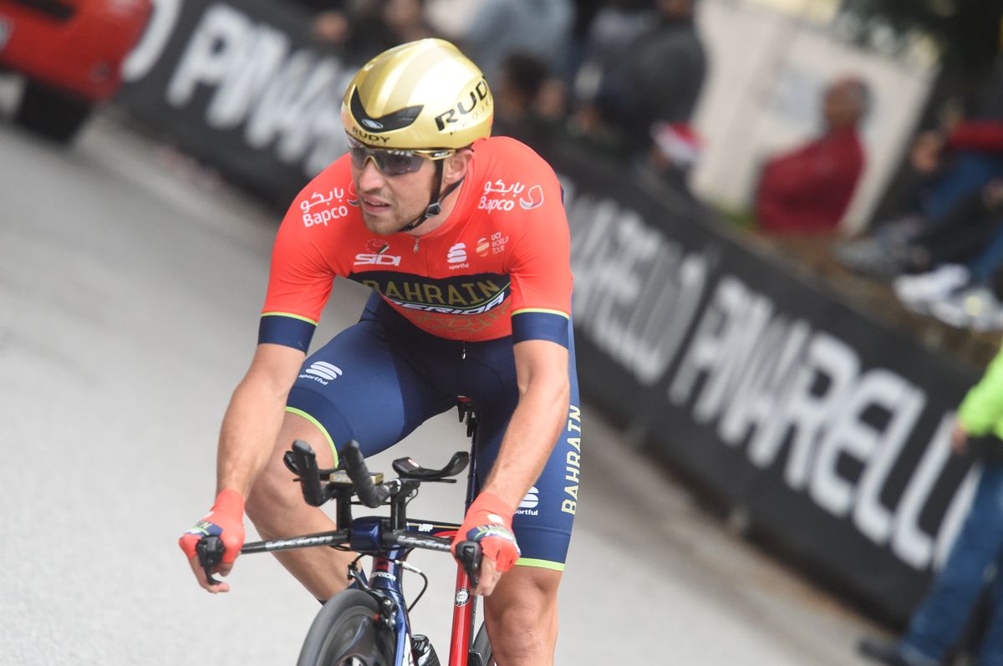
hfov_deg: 5.7
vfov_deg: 3.8
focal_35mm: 360
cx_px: 502
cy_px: 333
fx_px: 10018
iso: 6400
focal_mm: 360
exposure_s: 1/1000
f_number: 5.6
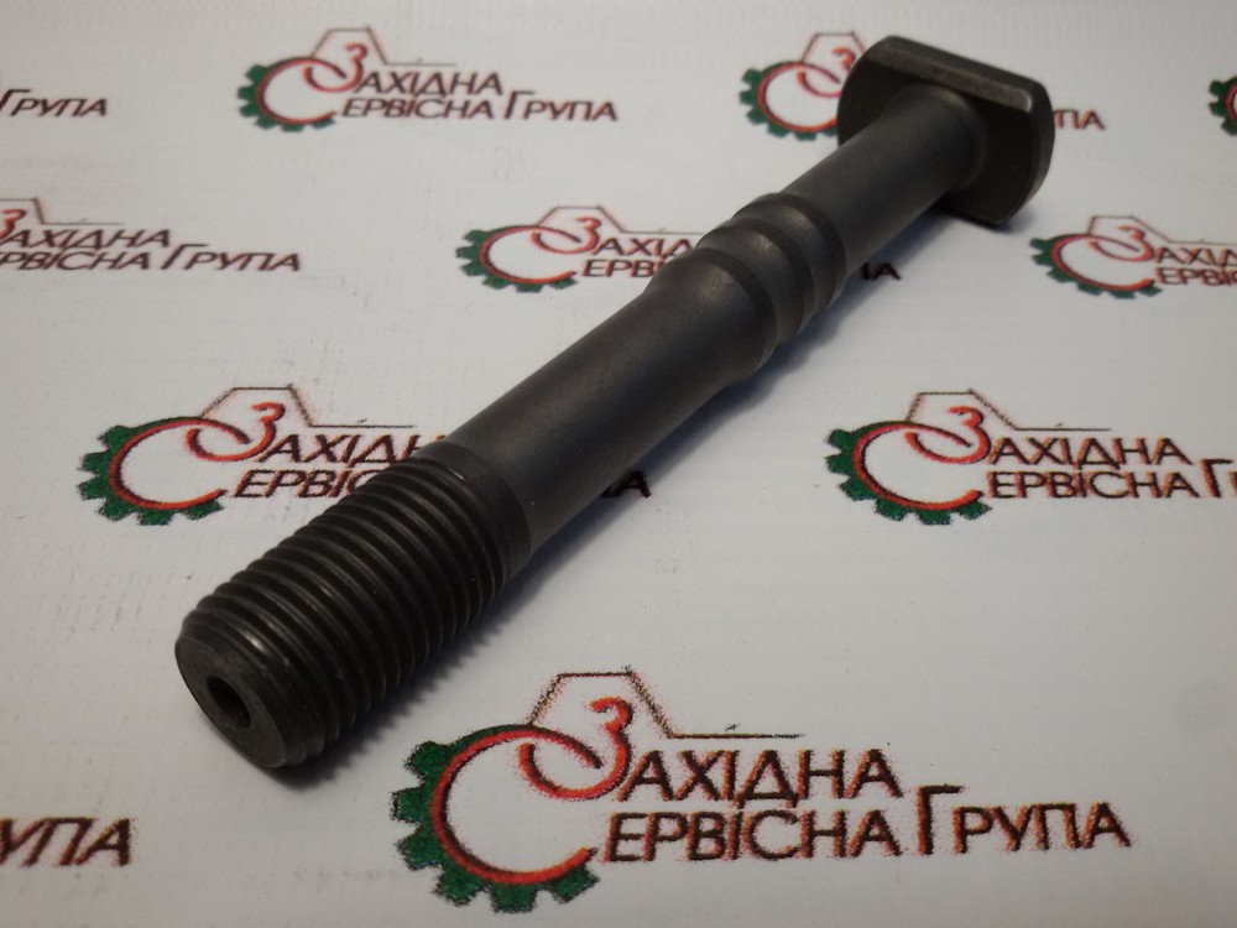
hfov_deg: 58.4
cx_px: 618
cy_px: 464
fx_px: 1108
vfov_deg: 45.4
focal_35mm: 31
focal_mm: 2.93
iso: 64
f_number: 2.4
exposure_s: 1/100
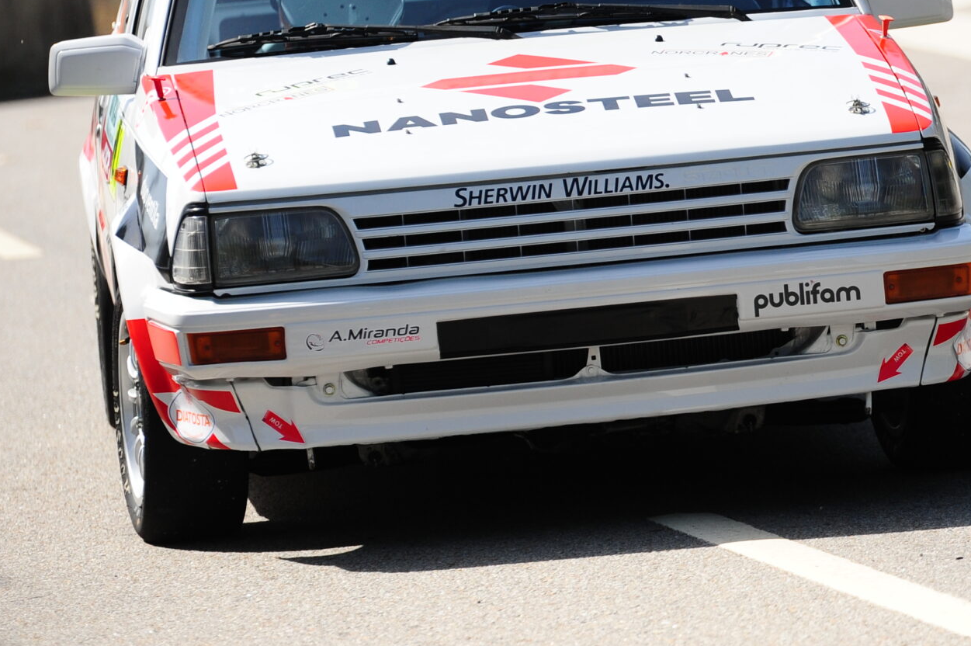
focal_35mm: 266
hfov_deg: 7.7
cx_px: 753
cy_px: 22
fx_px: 7169
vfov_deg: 5.1
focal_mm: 130
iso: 500
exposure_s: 1/8000
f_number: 2.8
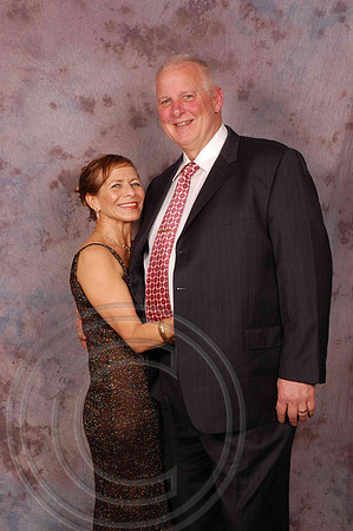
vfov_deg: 33.4
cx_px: 176
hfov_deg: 22.6
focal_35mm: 60
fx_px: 884
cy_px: 266
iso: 200
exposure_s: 1/125
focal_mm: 40
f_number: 10
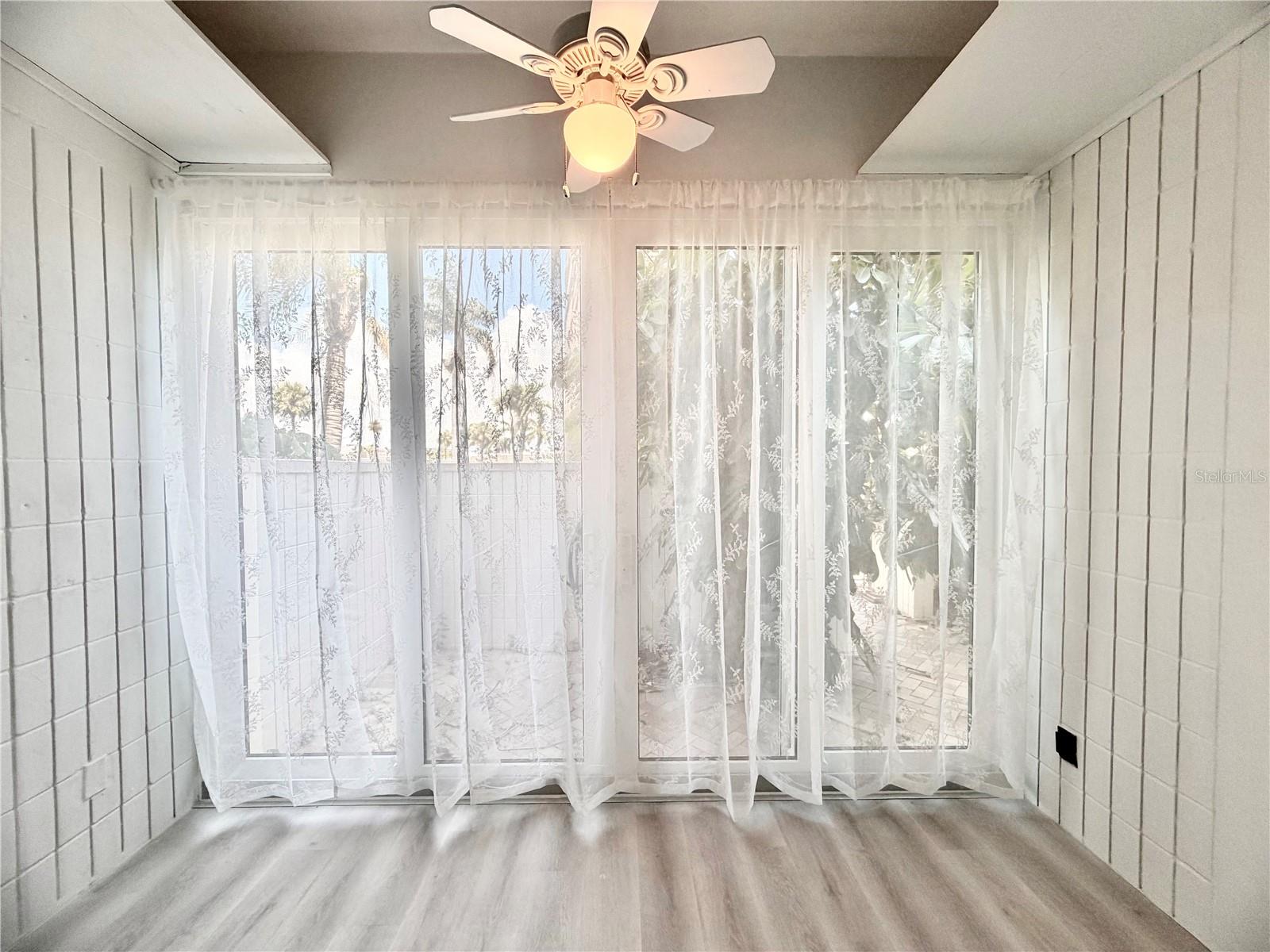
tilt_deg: -1.6
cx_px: 635
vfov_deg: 85.7
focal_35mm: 14
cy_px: 476
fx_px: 514
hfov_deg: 102.1
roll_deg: -0.3
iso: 64
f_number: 2.2
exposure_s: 1/120
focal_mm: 2.22
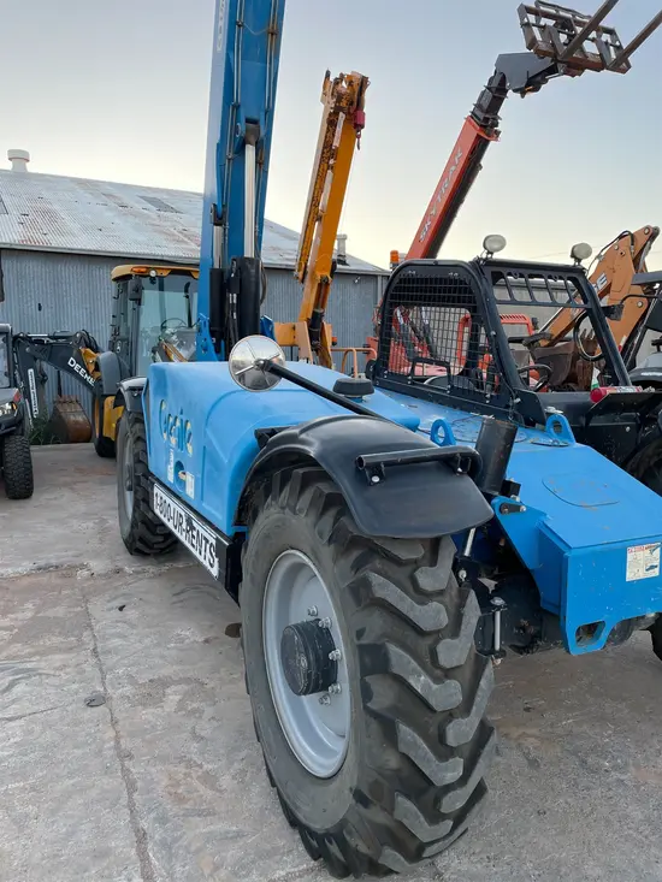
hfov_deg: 53.1
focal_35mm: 26
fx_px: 663
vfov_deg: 67.3
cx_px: 331
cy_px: 441
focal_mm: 4.2
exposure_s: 1/217
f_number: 1.6
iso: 40
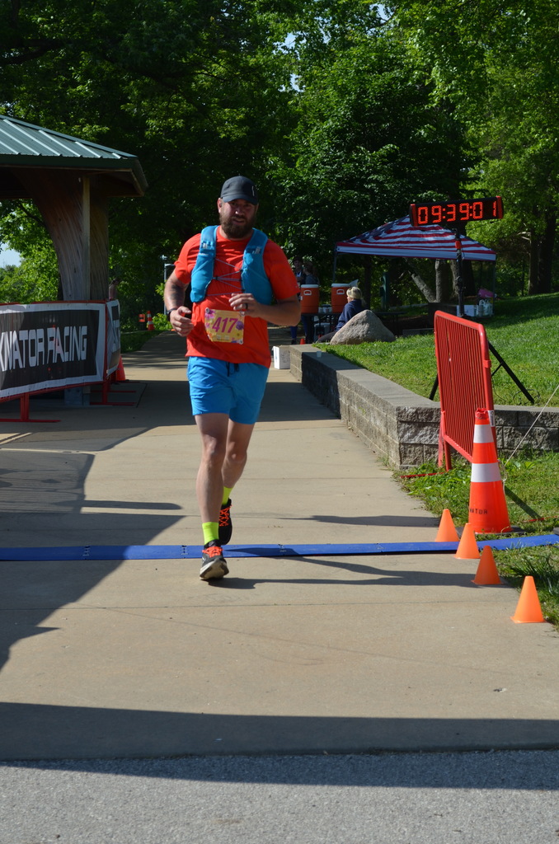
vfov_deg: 24.7
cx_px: 280
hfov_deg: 16.5
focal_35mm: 82
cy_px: 422
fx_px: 1931
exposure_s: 1/250
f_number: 8
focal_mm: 55
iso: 100
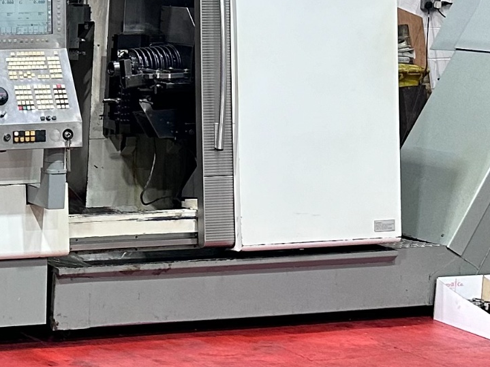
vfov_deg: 13.6
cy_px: 170
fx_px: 1543
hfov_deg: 16.4
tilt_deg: -9.2
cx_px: -252
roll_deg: -1.0
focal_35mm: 109
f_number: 1.78
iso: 200
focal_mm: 6.86
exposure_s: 1/100
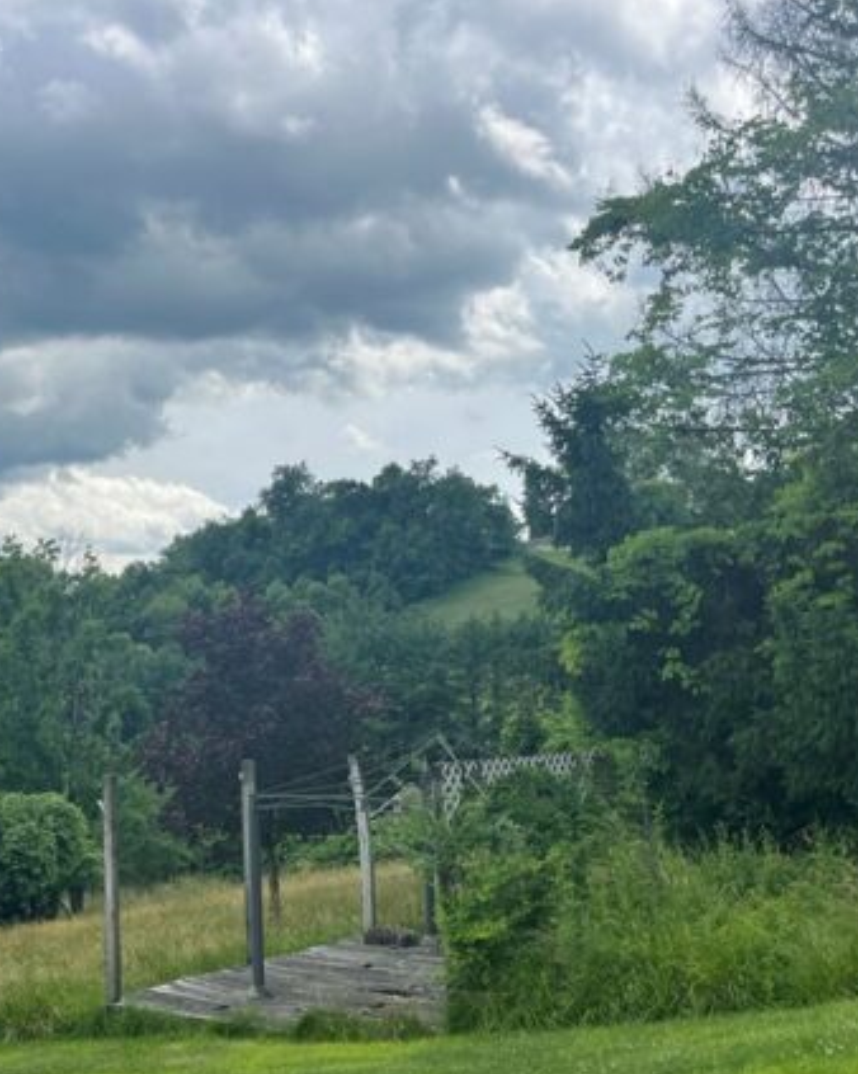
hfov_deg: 31.0
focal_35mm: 48
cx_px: 246
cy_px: 630
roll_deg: +1.6
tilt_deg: +3.7
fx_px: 1525
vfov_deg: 38.7
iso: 50
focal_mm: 5.1
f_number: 1.6
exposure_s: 1/4016
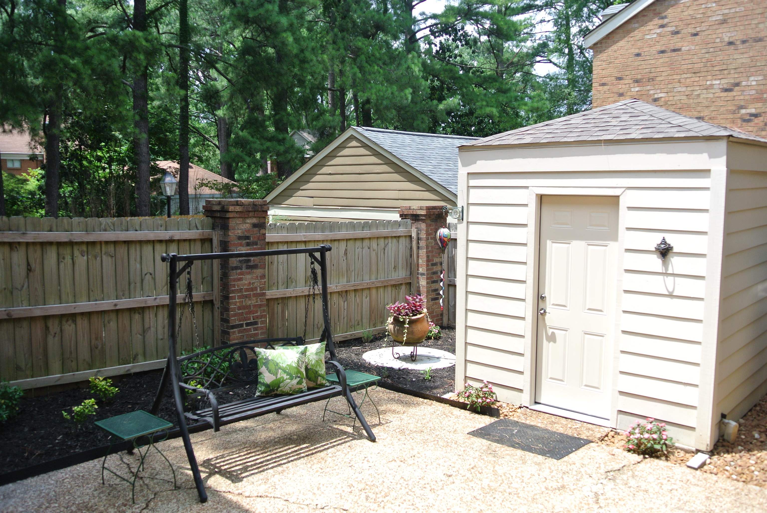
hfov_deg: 61.9
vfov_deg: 43.7
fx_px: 640
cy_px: 256
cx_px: 384
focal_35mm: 30
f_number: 4
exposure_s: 1/320
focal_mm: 11.4
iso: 100
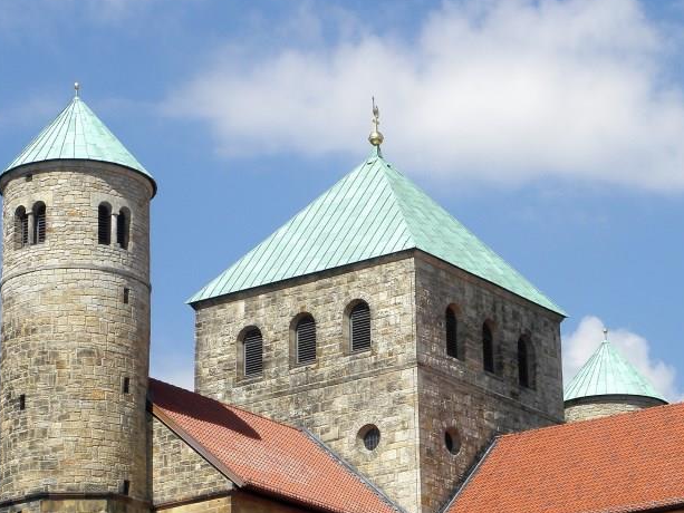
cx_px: 360
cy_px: 376
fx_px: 2708
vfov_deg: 10.8
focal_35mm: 137
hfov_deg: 14.4
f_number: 5.6
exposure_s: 1/320
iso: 64
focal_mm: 14.68
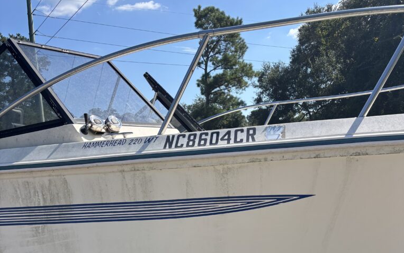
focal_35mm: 37
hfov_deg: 52.7
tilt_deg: -9.8
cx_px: 203
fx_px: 407
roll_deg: +0.3
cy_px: 232
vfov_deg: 32.6
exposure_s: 1/2857
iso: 50
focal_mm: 5.96
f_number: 1.6
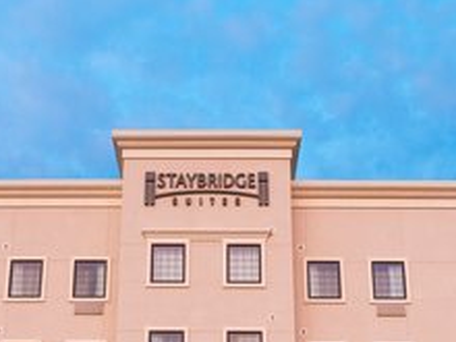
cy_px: 416
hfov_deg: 34.3
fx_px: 738
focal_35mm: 56
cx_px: 207
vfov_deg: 23.7
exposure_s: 1/6
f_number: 8
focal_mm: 16
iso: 400
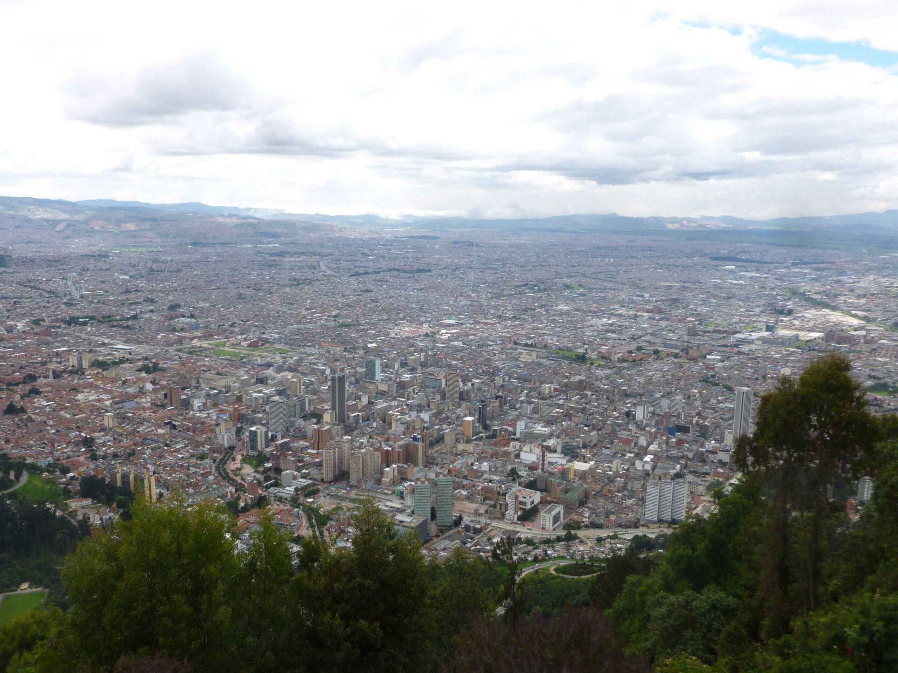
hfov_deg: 63.4
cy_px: 336
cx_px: 449
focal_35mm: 28
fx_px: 726
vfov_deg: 49.7
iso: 100
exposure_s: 1/640
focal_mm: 5
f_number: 3.3
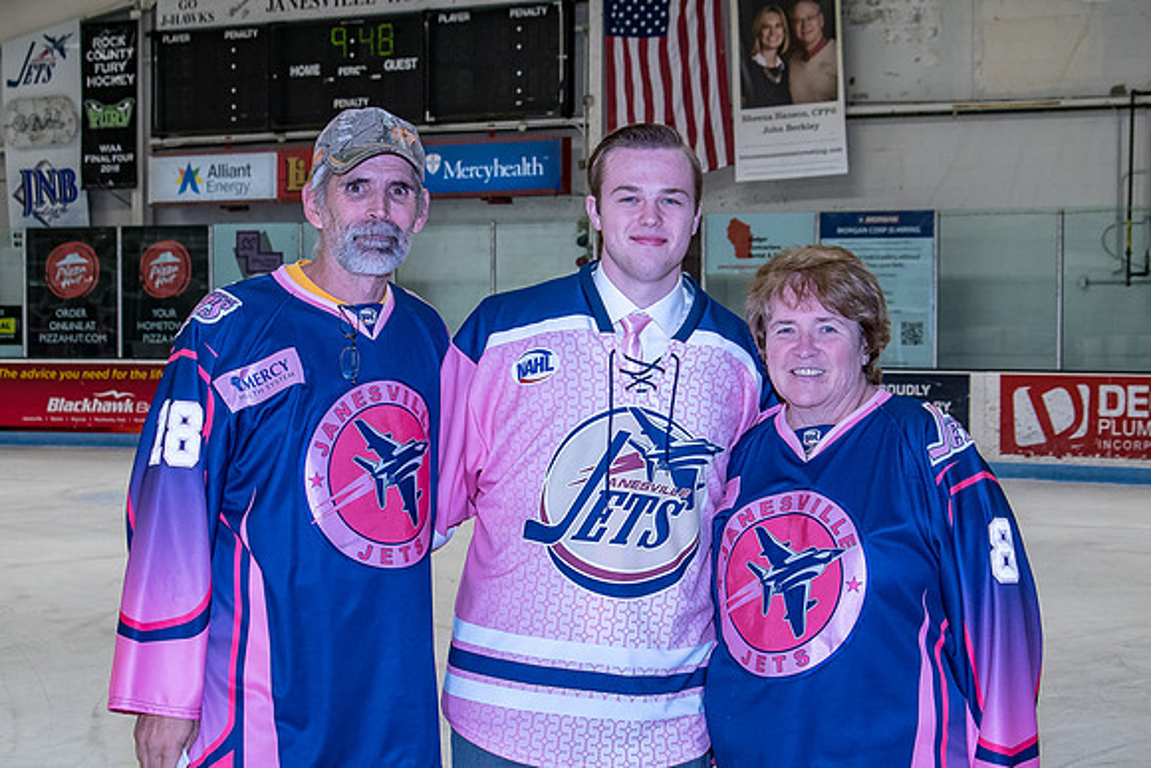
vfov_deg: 19.3
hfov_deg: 28.6
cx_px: 622
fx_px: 2257
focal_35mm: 71
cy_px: 427
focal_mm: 34
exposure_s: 1/250
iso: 800
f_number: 5
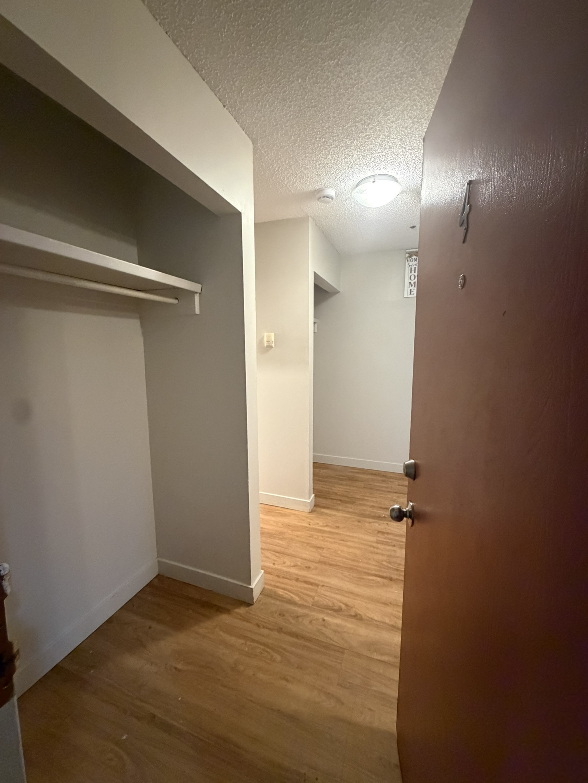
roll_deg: +0.1
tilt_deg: -7.3
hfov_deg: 85.7
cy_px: 392
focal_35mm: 14
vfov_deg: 102.1
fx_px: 317
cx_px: 294
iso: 1000
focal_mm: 2.22
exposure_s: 1/60
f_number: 2.2
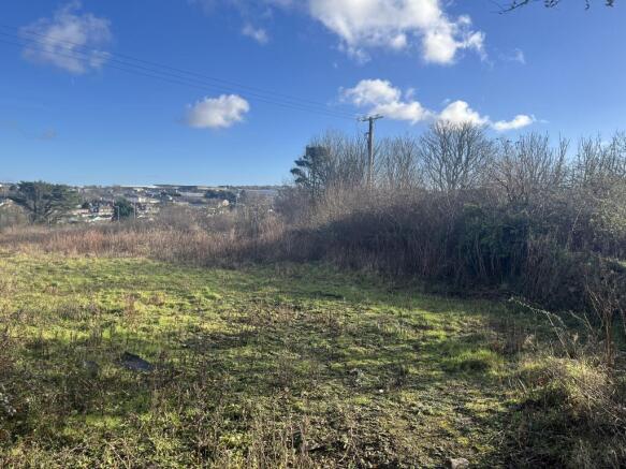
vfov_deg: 53.0
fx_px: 470
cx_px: 313
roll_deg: -1.3
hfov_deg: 67.3
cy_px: 234
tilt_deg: -4.1
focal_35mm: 26
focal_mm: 5.1
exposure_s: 1/2137
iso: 50
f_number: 1.6
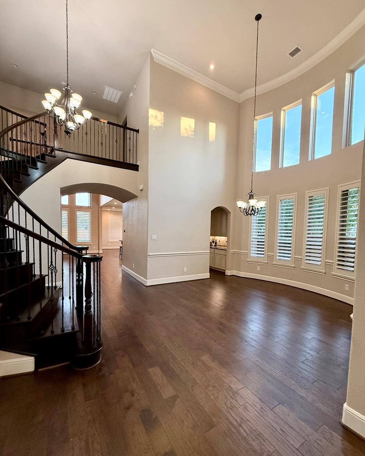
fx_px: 203
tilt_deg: -1.2
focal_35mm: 15
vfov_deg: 96.7
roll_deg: -1.9
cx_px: 186
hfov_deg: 84.0
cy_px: 242
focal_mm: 2.22
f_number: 2.2
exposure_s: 1/120
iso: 320
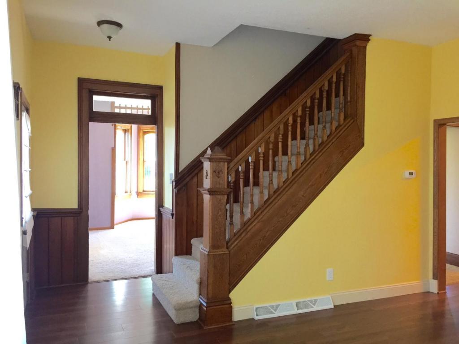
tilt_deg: -1.3
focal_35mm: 29
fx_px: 385
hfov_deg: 61.7
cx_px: 230
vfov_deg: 48.2
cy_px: 172
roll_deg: -1.1
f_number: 2.2
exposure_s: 1/30
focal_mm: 4.15
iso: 100
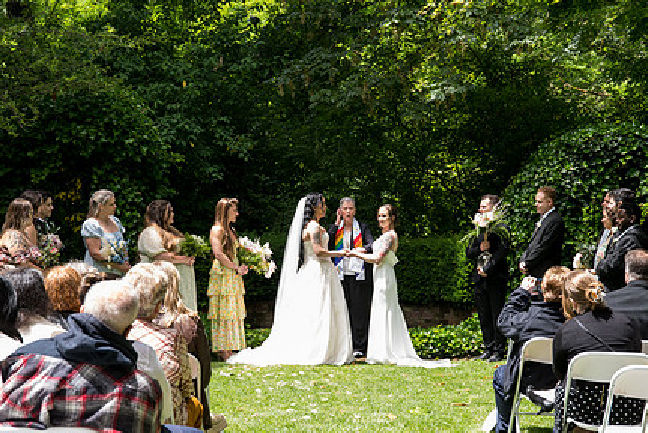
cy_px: 267
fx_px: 1405
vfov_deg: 17.5
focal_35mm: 78
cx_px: 343
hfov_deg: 26.0
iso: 500
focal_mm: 58
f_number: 5
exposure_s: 1/400
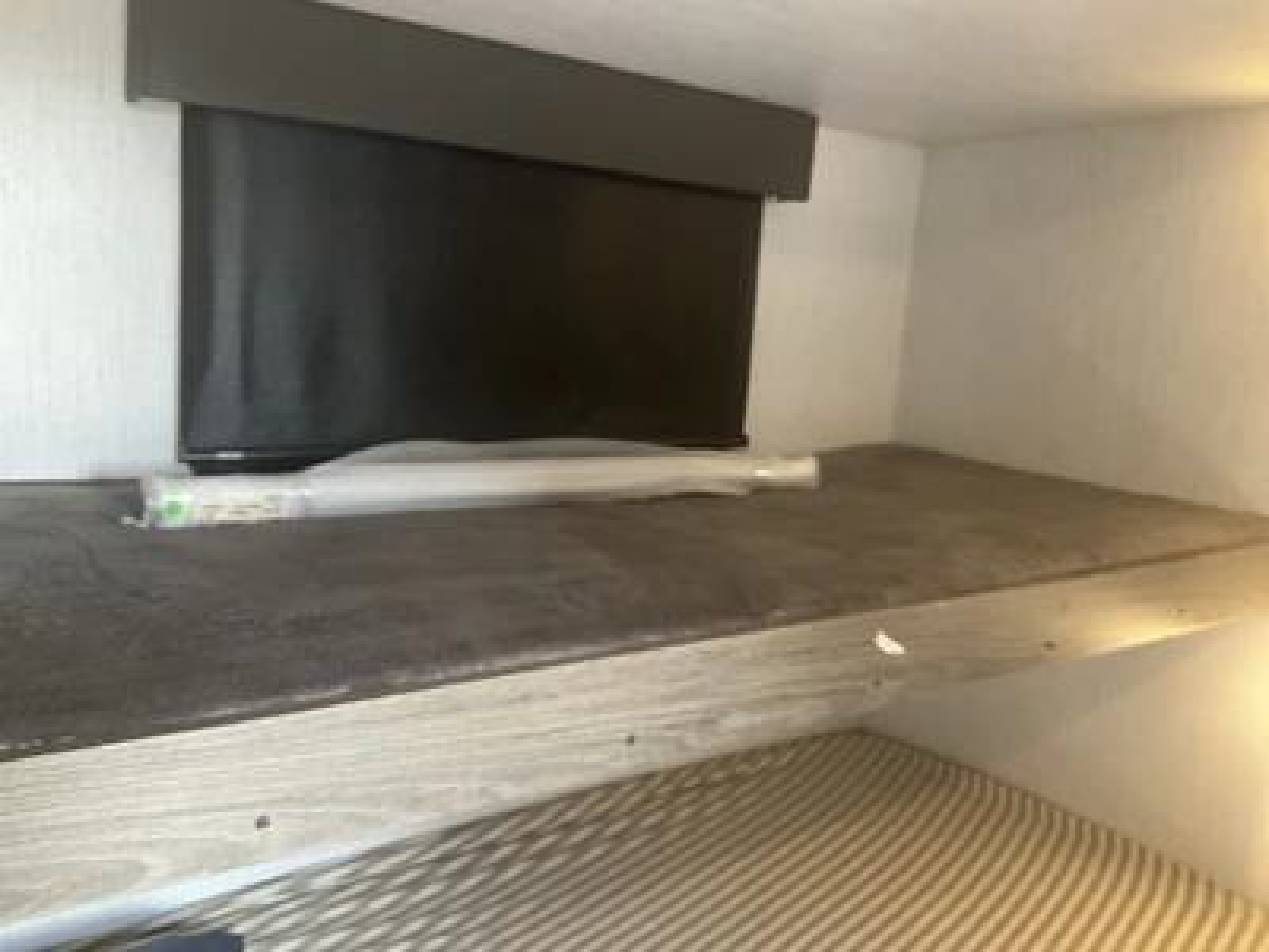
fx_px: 1063
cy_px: 476
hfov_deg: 61.7
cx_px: 634
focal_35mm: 29
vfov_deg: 48.2
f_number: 1.8
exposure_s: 1/60
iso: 125
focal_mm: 3
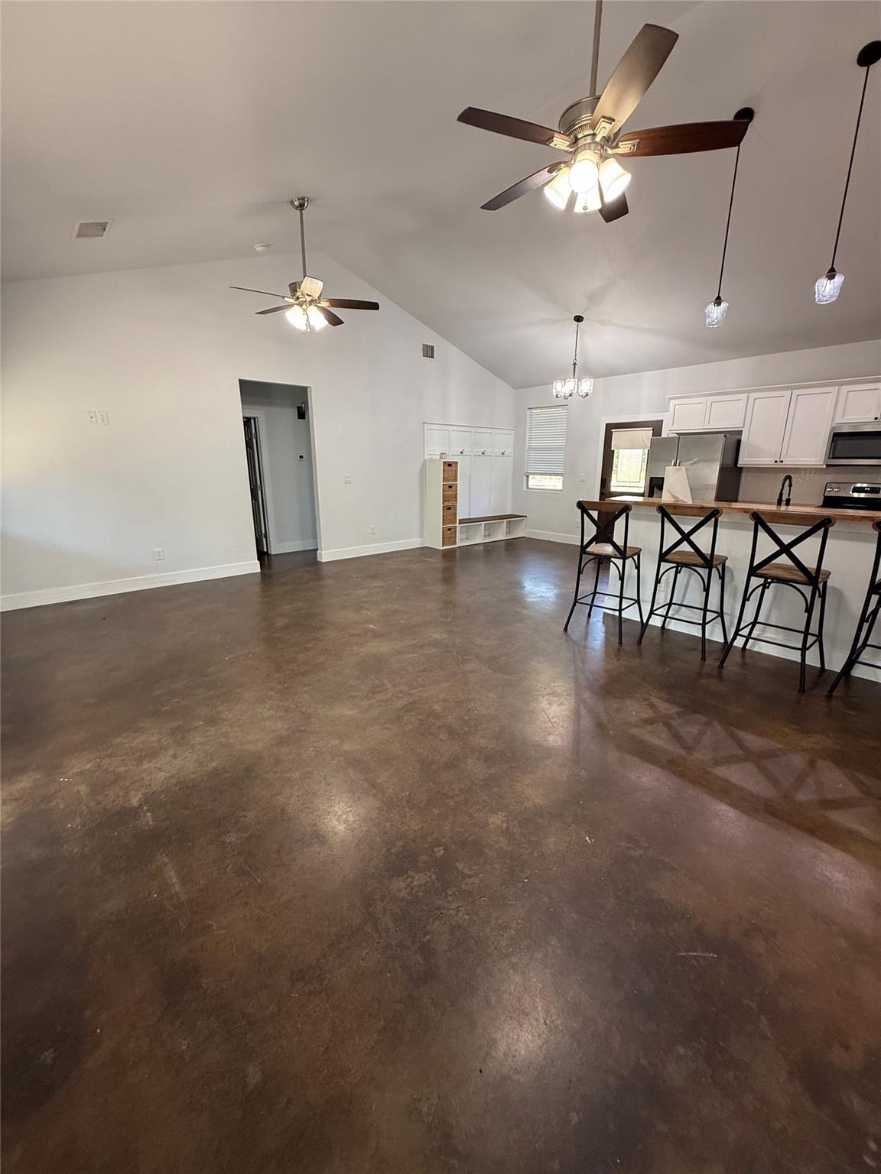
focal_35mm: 14
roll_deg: -0.9
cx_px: 440
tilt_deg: -11.5
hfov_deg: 85.7
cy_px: 587
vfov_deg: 102.1
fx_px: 475
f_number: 2.2
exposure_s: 1/60
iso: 200
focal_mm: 2.22
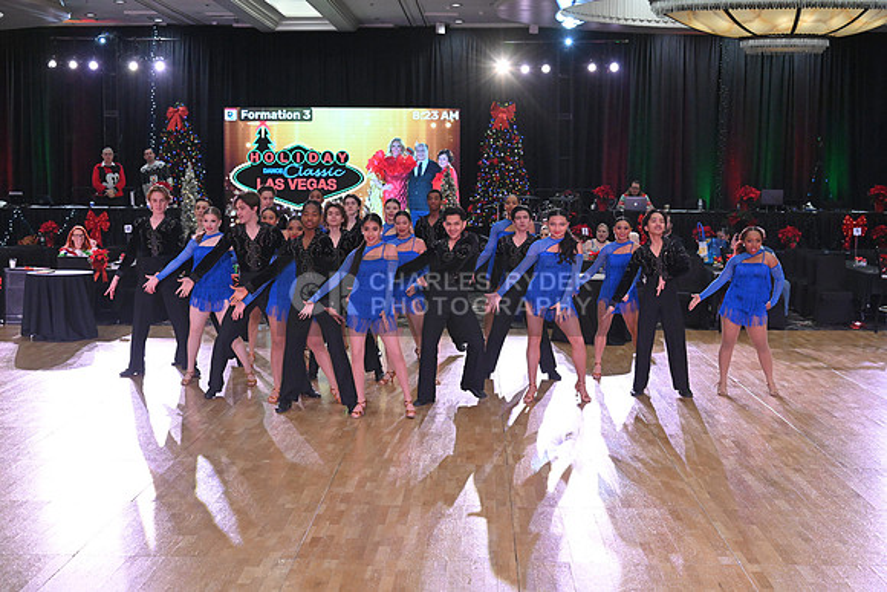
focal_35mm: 52
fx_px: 1281
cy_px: 296
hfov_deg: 38.2
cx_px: 444
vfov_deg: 26.0
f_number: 5.6
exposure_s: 1/400
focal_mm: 52
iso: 3200
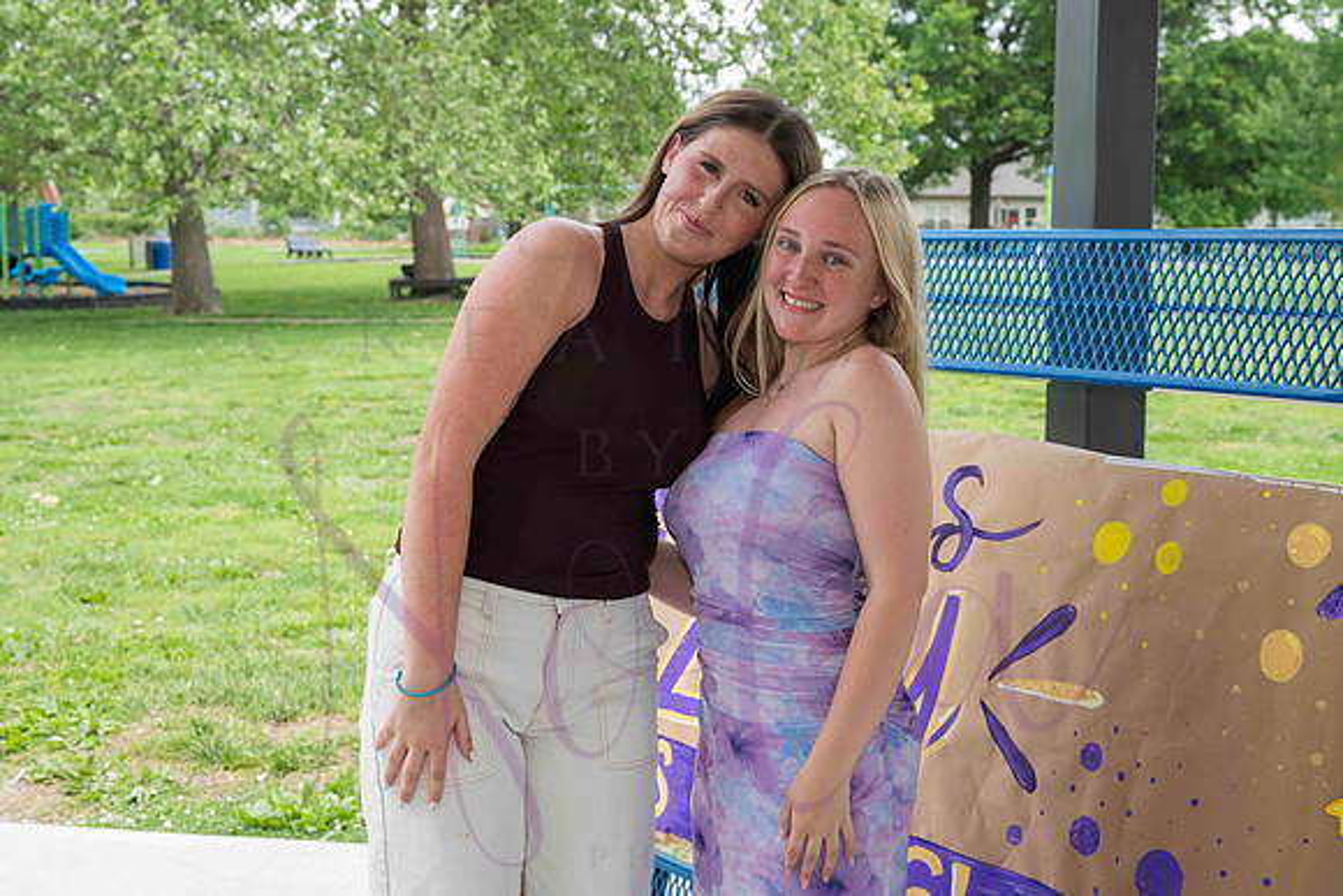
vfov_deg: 29.8
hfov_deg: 43.4
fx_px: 1686
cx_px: 677
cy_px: 428
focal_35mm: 45
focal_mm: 43
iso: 400
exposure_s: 1/500
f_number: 6.3
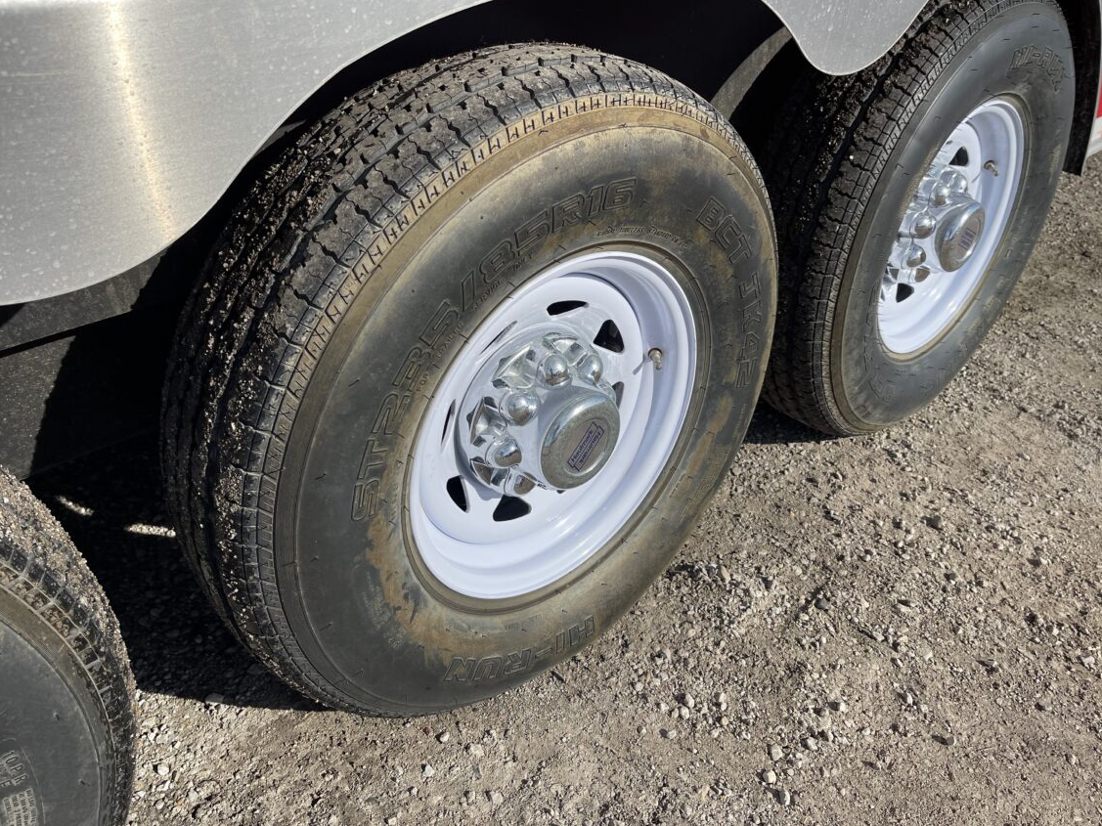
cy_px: 412
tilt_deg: -35.0
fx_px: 859
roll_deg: -1.0
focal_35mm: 27
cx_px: 553
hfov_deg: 65.3
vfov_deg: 51.3
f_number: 1.6
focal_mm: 5.1
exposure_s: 1/4348
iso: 32
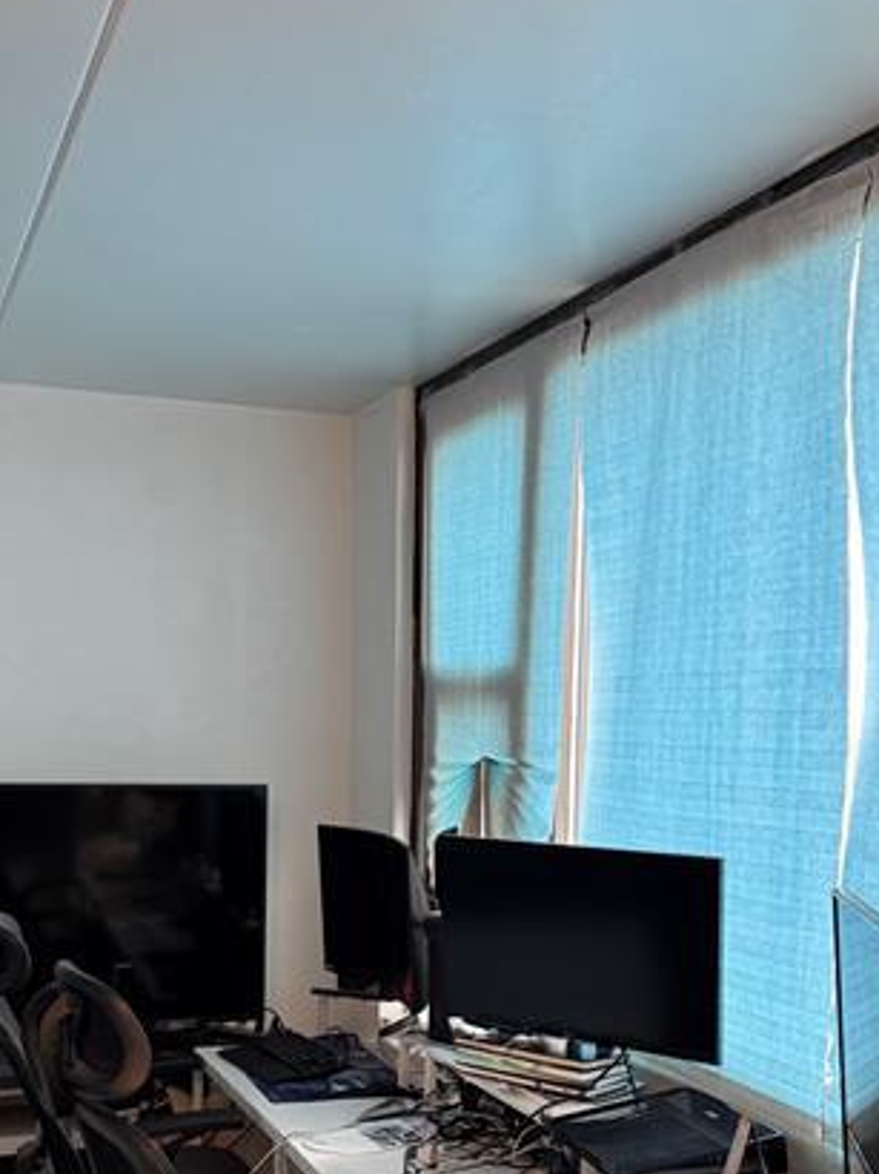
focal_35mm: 45
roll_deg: -0.4
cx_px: 452
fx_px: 1525
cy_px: 876
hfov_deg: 32.1
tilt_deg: -6.2
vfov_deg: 40.9
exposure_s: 1/120
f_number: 1.78
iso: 125
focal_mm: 6.76
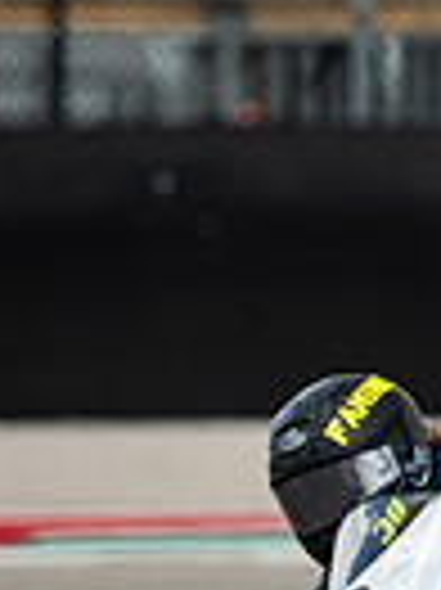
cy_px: 741
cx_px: 1215
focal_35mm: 1794
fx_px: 30523
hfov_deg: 0.8
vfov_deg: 1.1
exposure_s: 1/1600
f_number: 2.8
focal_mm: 280
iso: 320
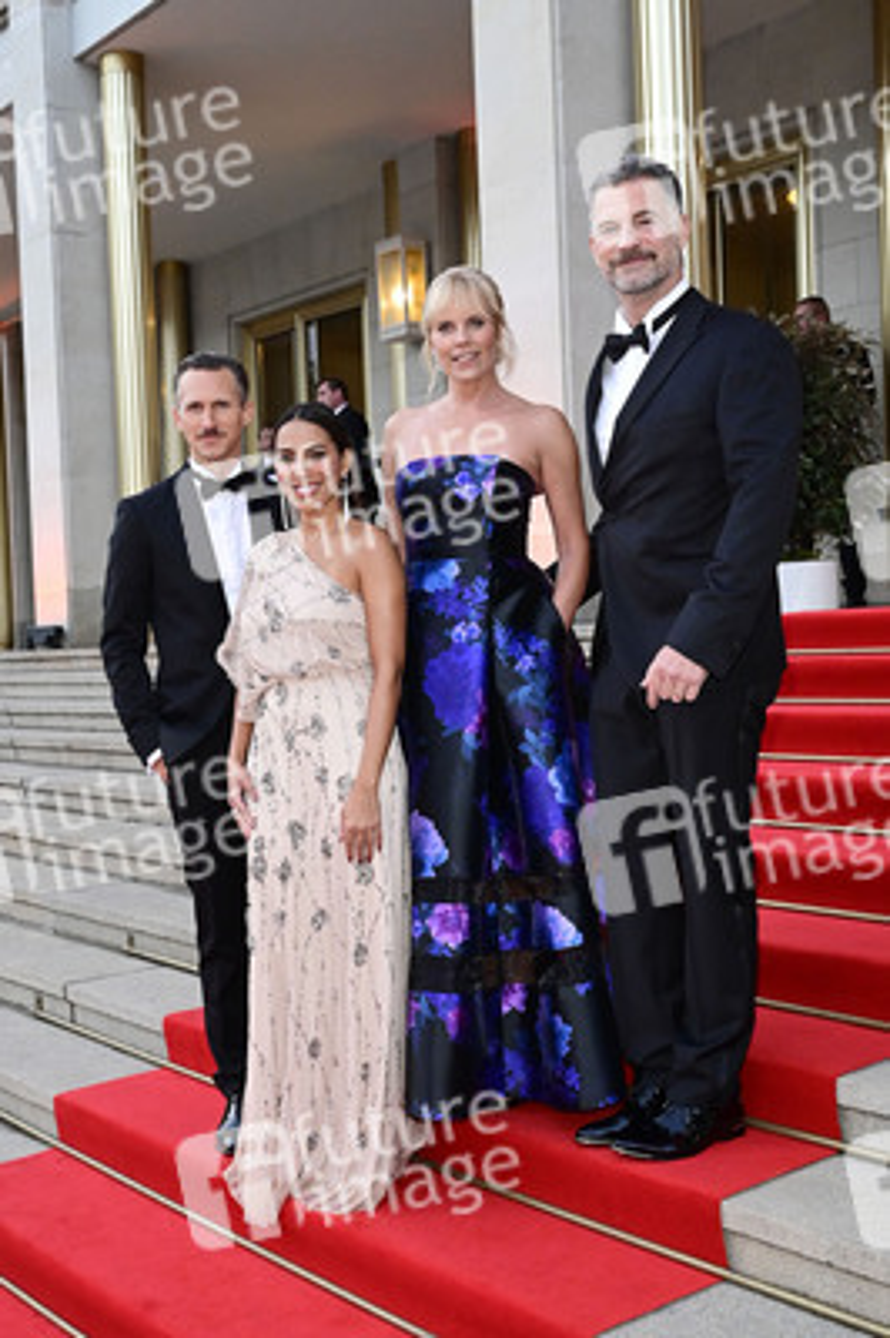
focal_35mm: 28
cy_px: 669
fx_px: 1040
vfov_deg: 65.5
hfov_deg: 46.3
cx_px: 445
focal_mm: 28
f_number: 5
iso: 3200
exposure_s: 1/200
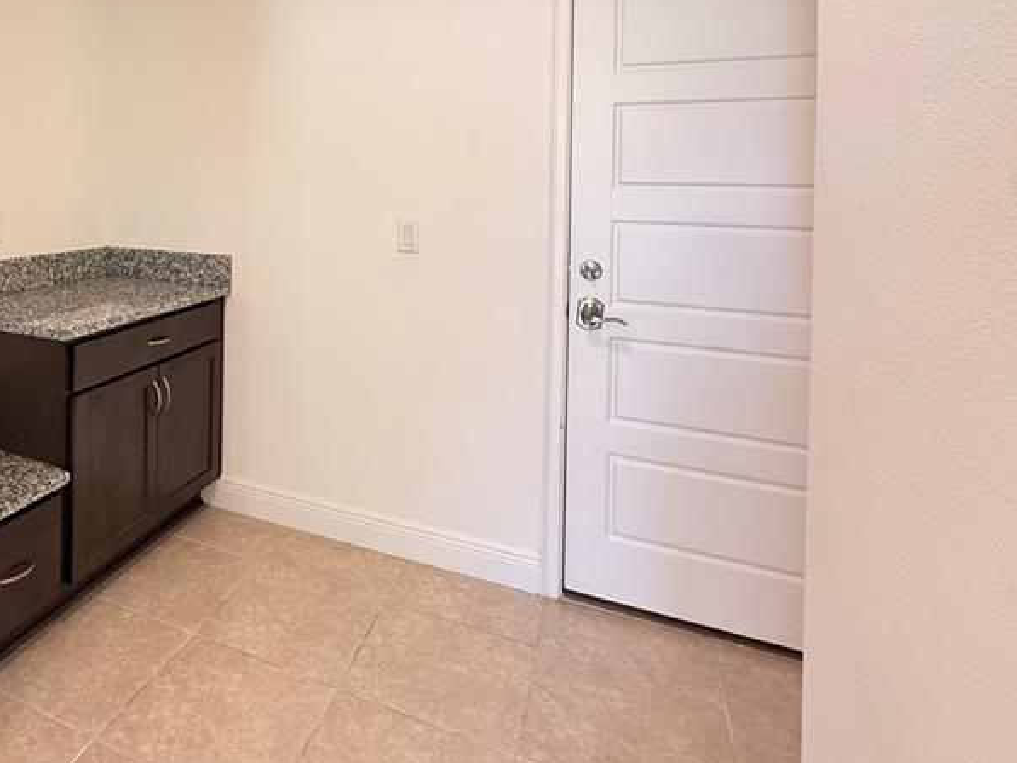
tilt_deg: +0.1
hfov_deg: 66.6
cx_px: 242
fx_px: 705
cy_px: 184
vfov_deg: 54.0
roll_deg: -0.8
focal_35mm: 24
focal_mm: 2.22
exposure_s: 1/60
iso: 250
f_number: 2.2
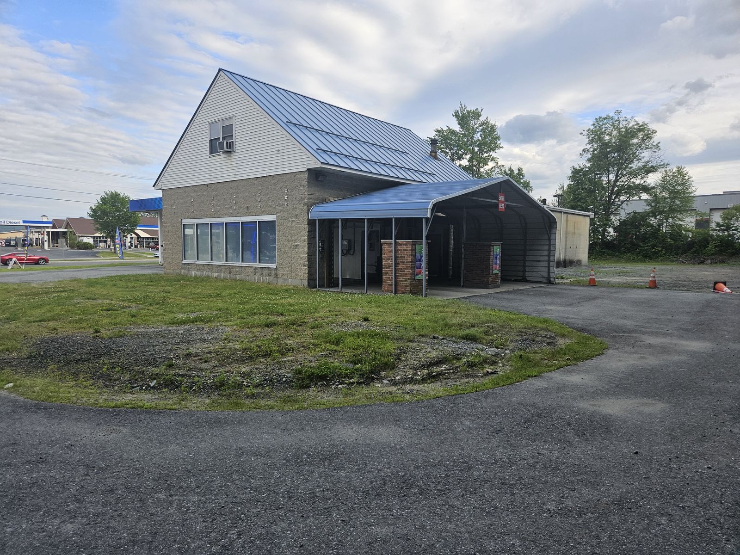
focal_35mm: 23
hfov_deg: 73.9
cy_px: 278
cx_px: 370
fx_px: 492
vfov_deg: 58.9
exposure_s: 1/1179
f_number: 1.8
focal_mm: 5.4
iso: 40
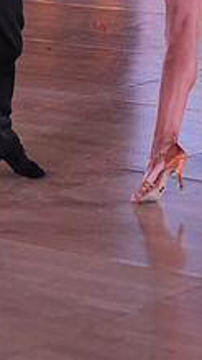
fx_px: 2088
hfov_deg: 5.5
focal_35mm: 219
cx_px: 119
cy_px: -99
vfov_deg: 9.7
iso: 1000
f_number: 4
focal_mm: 79
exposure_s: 1/400
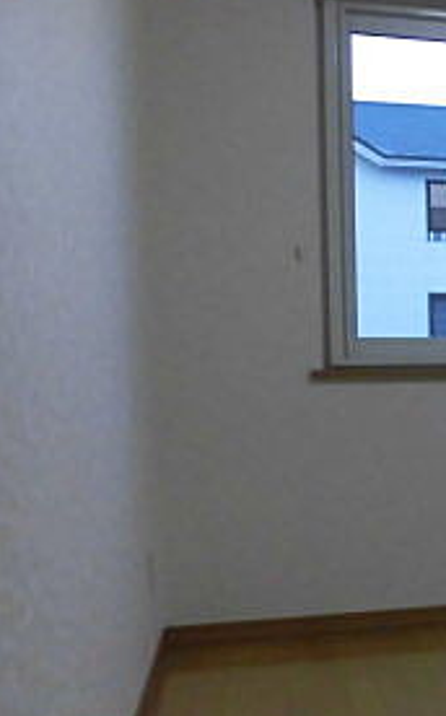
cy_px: 459
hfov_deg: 18.4
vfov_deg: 34.3
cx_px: 739
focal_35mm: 59
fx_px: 1150
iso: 400
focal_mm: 4.3
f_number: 3.1
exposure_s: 1/30
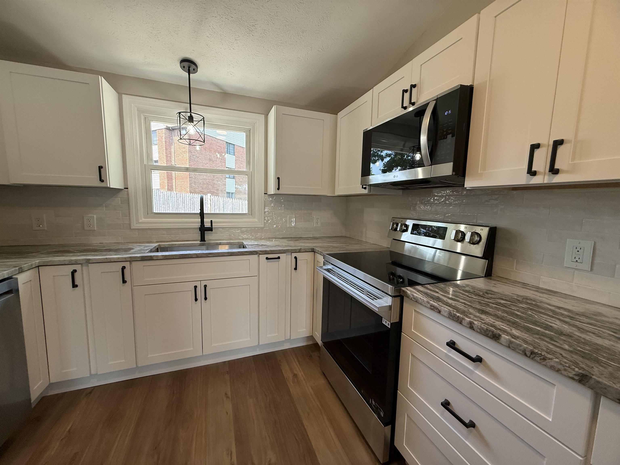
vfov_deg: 85.7
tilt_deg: -5.3
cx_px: 310
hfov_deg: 102.1
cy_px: 232
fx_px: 251
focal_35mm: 14
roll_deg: -1.3
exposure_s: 1/120
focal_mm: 2.22
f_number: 2.2
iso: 160
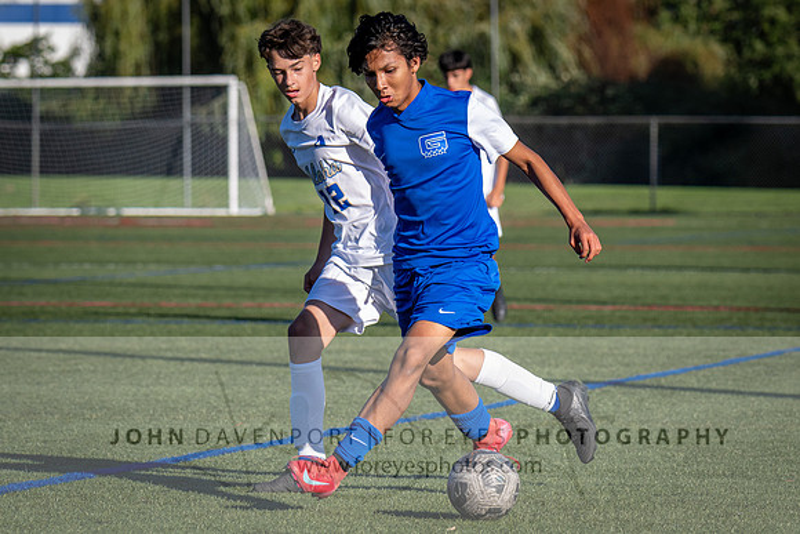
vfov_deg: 4.7
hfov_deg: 7.1
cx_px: 460
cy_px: 183
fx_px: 6461
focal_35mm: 291
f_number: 5.6
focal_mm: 185
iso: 560
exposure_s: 1/2000
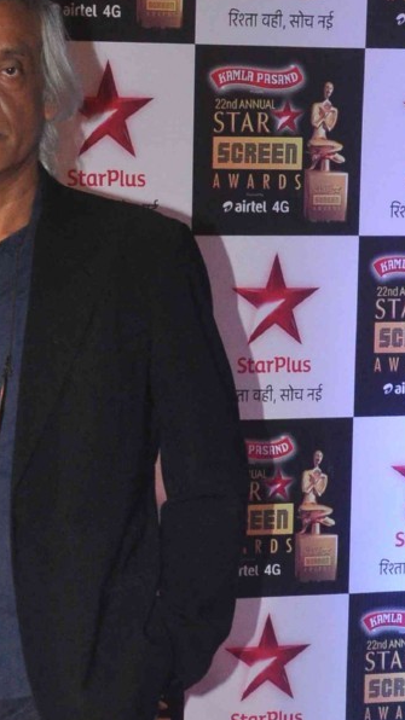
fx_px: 2273
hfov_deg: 10.1
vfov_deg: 17.8
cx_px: -18
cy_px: 616
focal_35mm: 119
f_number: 10
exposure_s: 1/200
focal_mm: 30
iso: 1600
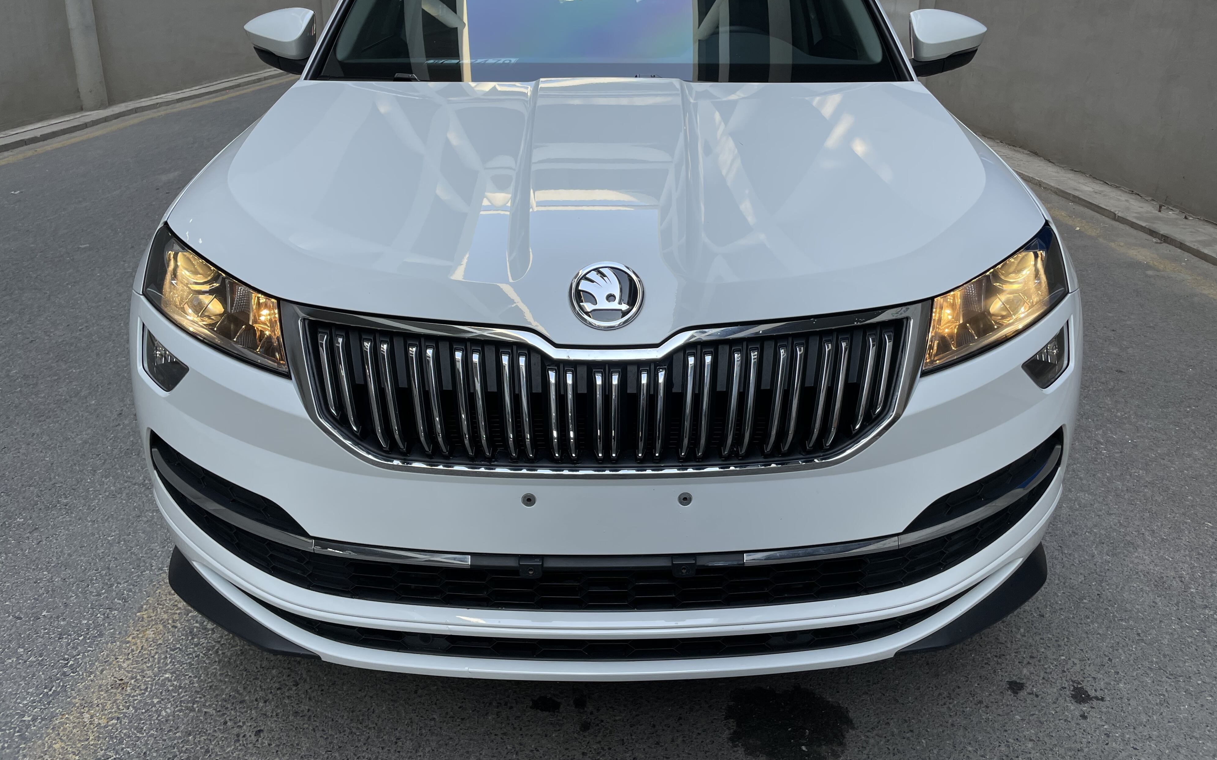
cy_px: 319
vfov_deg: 44.4
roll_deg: +0.0
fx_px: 929
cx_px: 618
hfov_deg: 66.5
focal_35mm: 28
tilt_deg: -18.9
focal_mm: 4.2
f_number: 1.6
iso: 32
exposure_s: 1/208
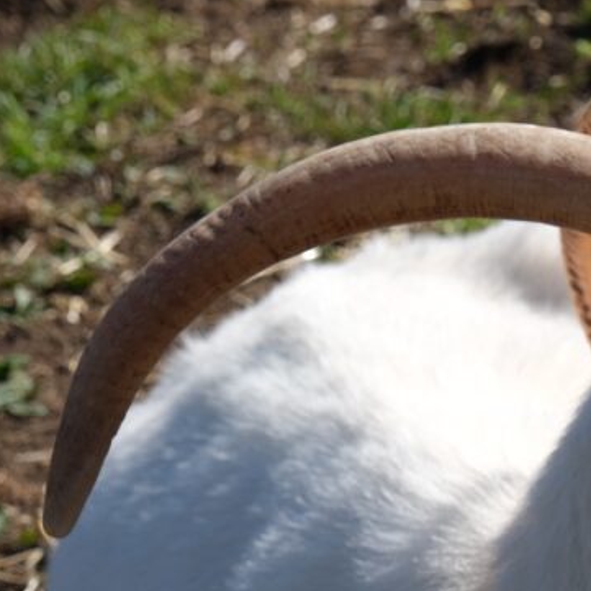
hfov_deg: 14.3
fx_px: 2279
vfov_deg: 14.6
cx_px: 724
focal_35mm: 118
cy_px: 556
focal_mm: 32.5
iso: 160
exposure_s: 1/550
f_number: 5.6
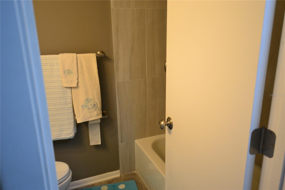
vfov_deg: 47.9
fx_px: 214
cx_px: 142
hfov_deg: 67.4
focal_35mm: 27
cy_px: 95
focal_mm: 18
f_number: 4.5
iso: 800
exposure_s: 1/60
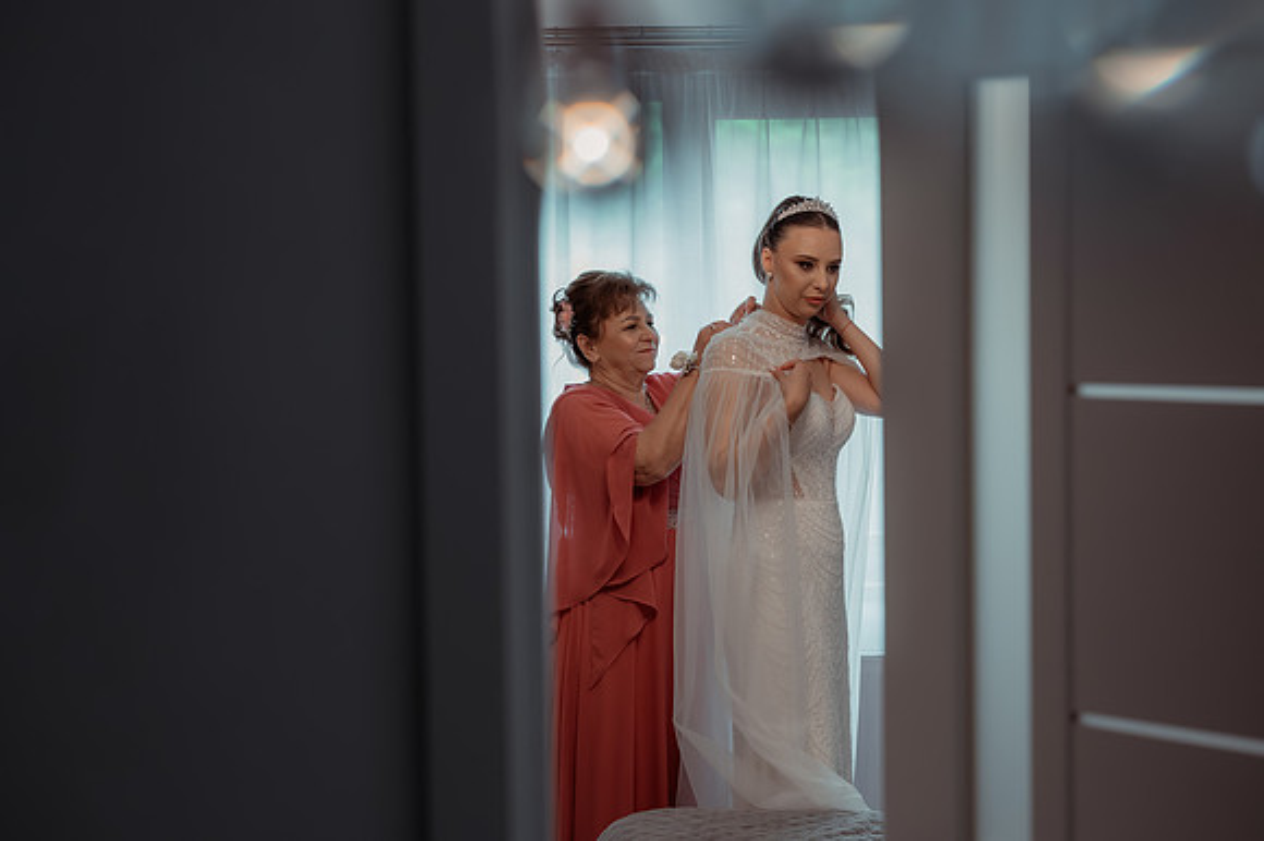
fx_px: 2983
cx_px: 632
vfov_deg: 16.1
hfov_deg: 23.9
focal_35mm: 85
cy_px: 420
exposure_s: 1/250
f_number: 3.5
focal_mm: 85
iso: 1600
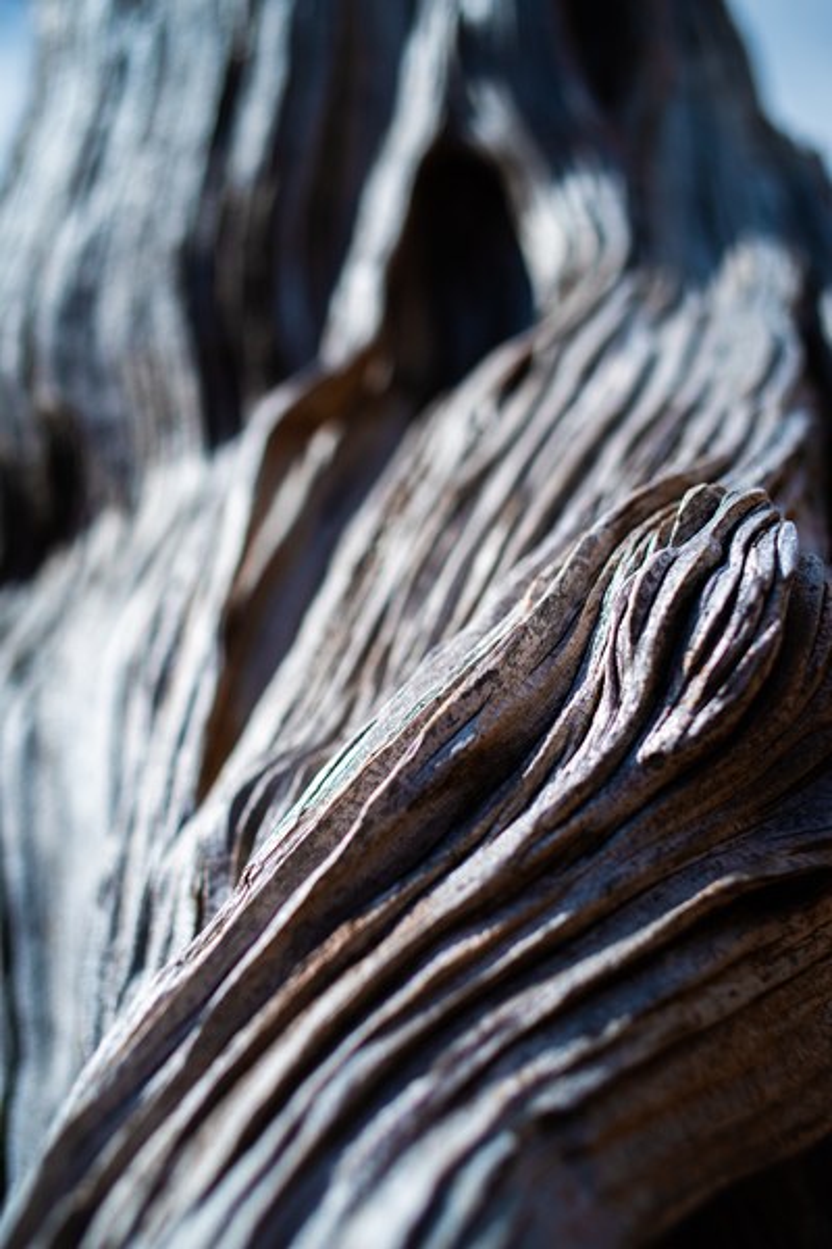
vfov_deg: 54.4
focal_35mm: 35
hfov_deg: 37.9
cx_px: 416
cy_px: 624
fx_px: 1213
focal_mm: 35
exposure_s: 1/1600
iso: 200
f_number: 3.2
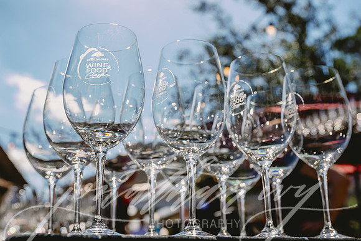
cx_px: 175
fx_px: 453
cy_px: 121
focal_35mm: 45
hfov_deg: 43.4
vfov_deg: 29.8
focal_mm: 43
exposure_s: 1/1000
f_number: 5.6
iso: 125
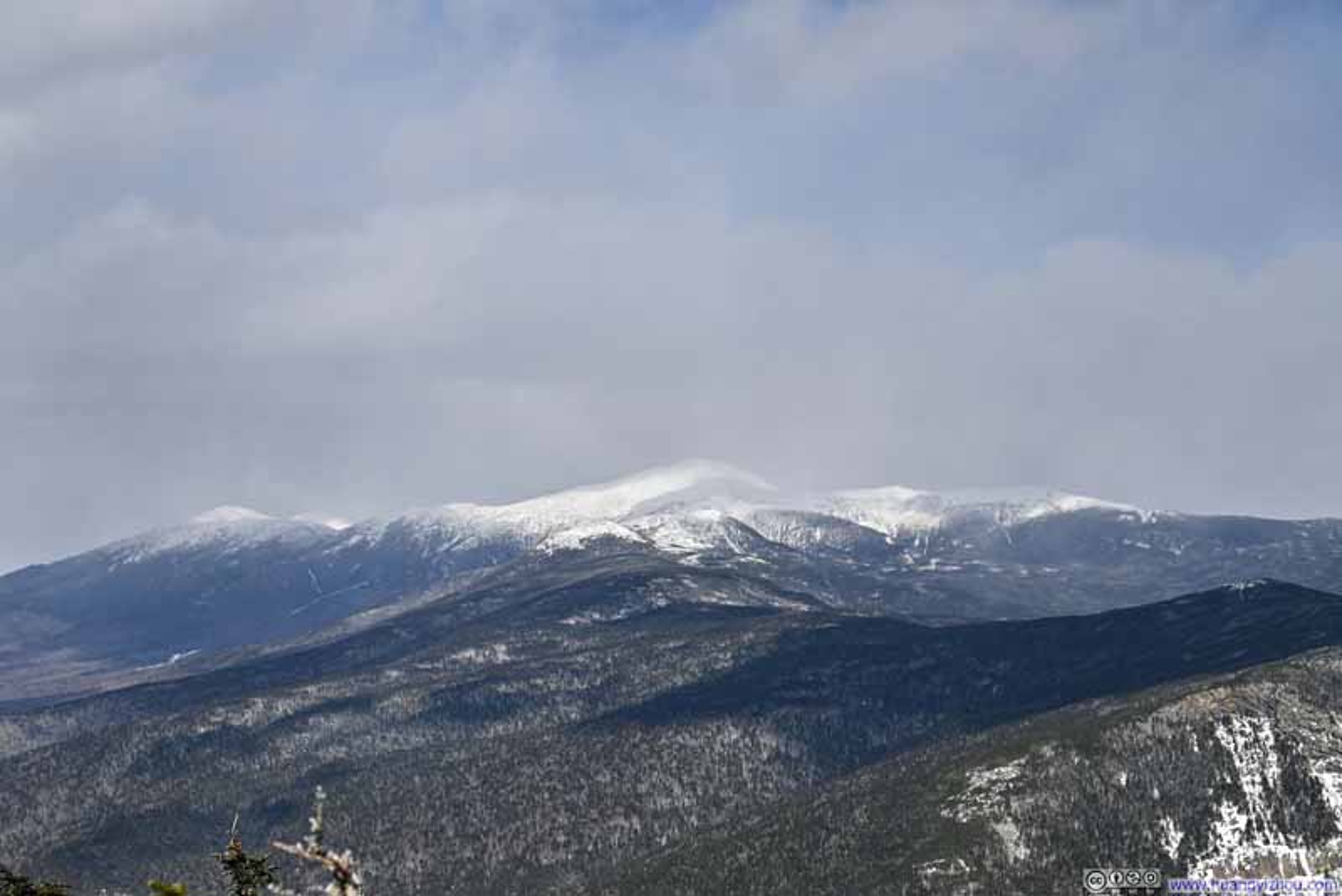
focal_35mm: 53
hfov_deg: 37.5
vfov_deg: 25.5
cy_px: 448
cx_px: 671
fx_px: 1976
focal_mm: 53
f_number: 6.3
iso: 100
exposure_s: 1/1600
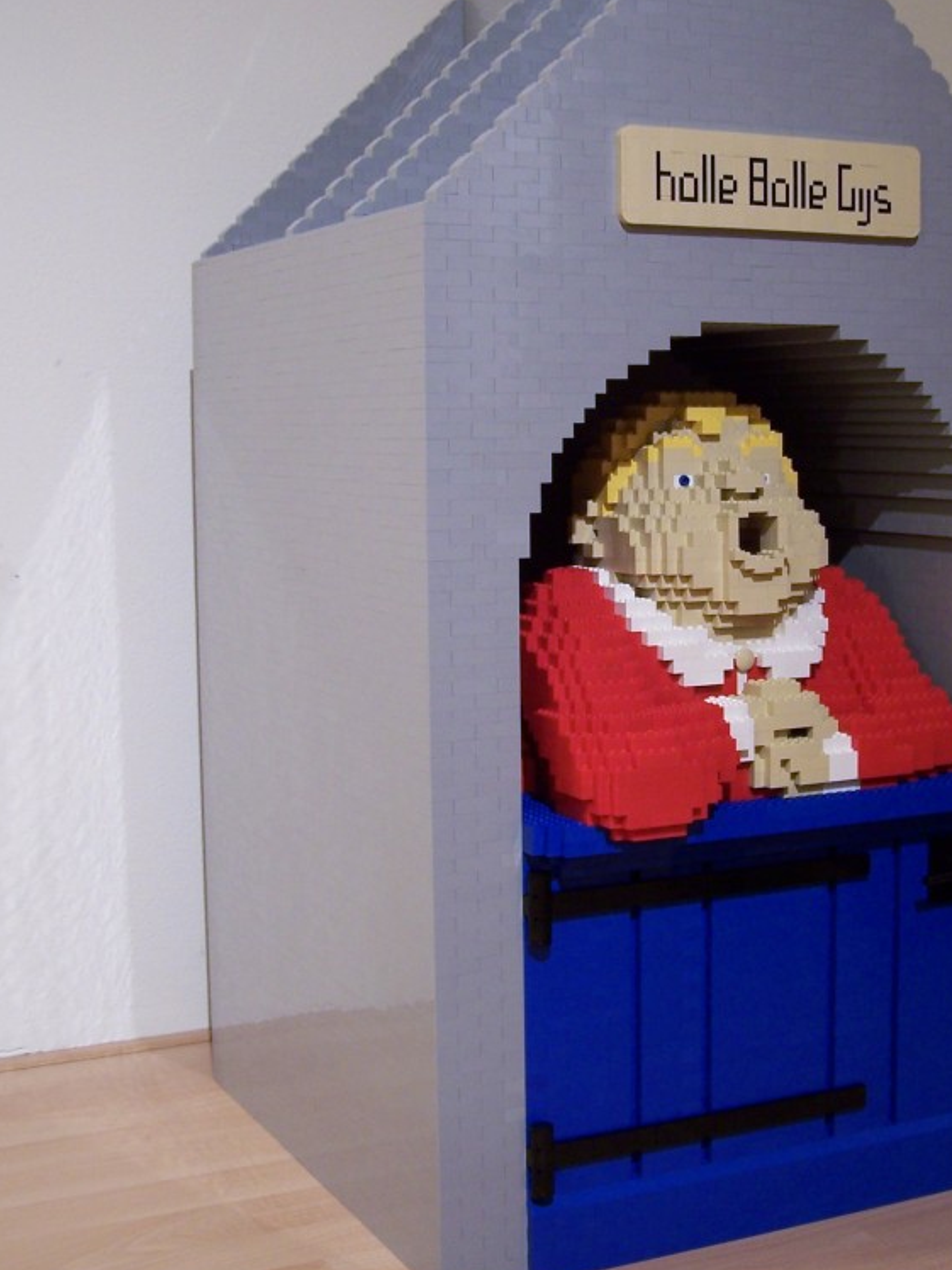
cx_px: 592
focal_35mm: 52
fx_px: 1907
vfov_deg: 36.8
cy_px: 610
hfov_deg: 27.9
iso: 80
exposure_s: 1/2
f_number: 2.8
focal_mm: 6.3
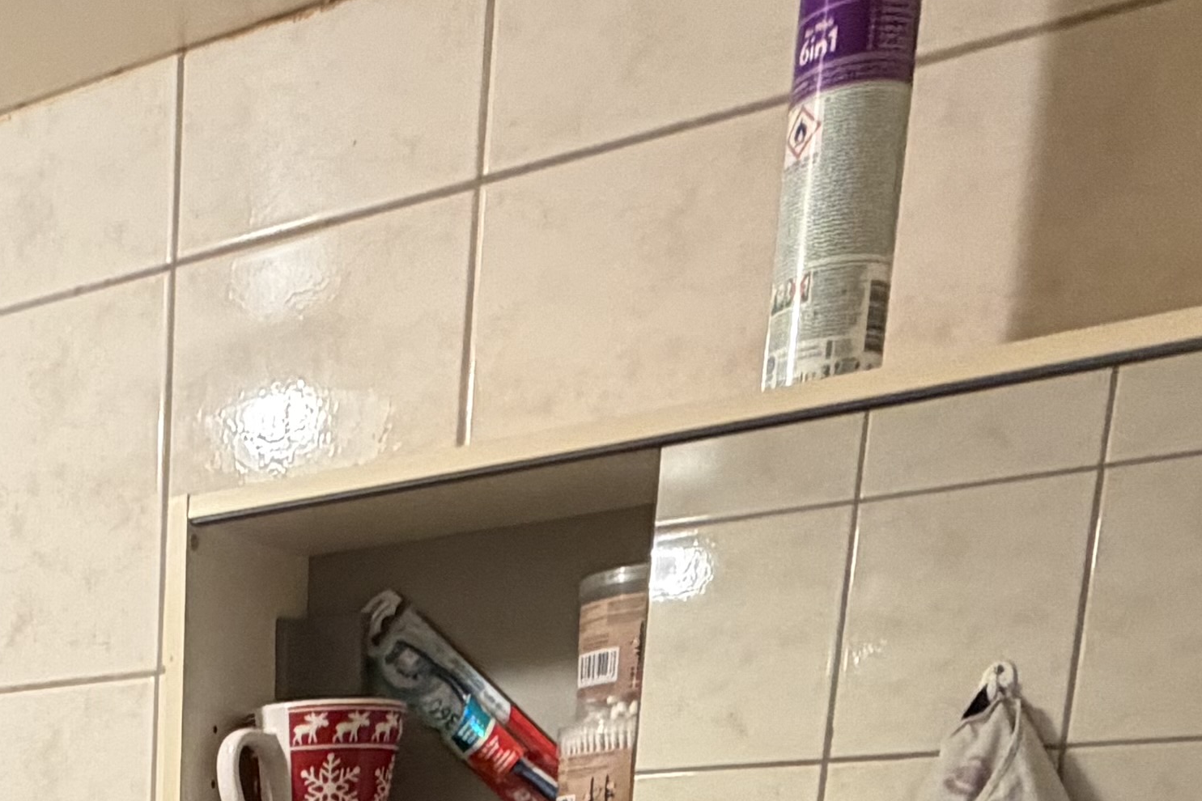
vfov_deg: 19.2
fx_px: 1870
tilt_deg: -13.7
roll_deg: +1.0
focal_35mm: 56
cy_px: 1382
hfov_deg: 30.9
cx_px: -189
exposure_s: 1/50
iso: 320
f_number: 2.2
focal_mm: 2.22
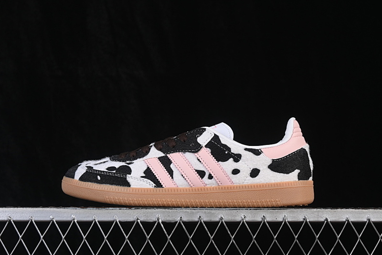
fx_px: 796
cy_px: 128
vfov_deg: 18.2
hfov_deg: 27.0
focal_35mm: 75
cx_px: 191
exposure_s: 1/80
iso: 160
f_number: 8
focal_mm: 50
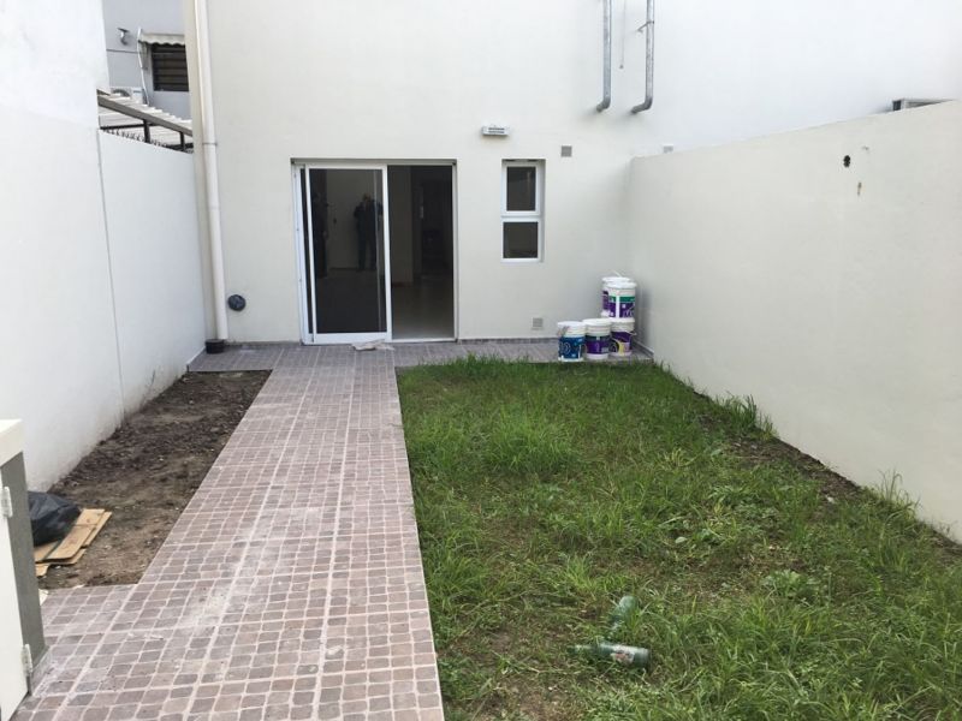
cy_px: 360
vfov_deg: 48.2
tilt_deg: -11.7
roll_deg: +0.0
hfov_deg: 61.7
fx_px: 806
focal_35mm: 29
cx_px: 481
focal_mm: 4.15
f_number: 2.2
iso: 25
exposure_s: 1/119
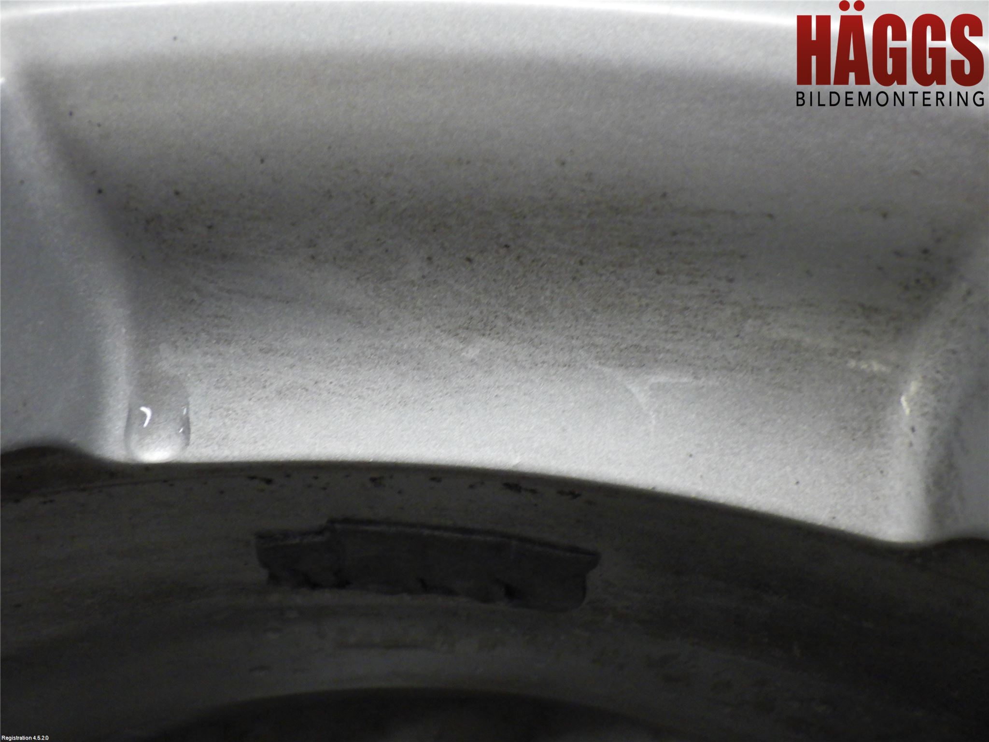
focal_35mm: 34
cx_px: 494
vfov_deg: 41.8
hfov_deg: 54.0
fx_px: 971
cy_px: 371
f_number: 3.8
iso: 640
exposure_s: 1/50
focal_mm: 6.1
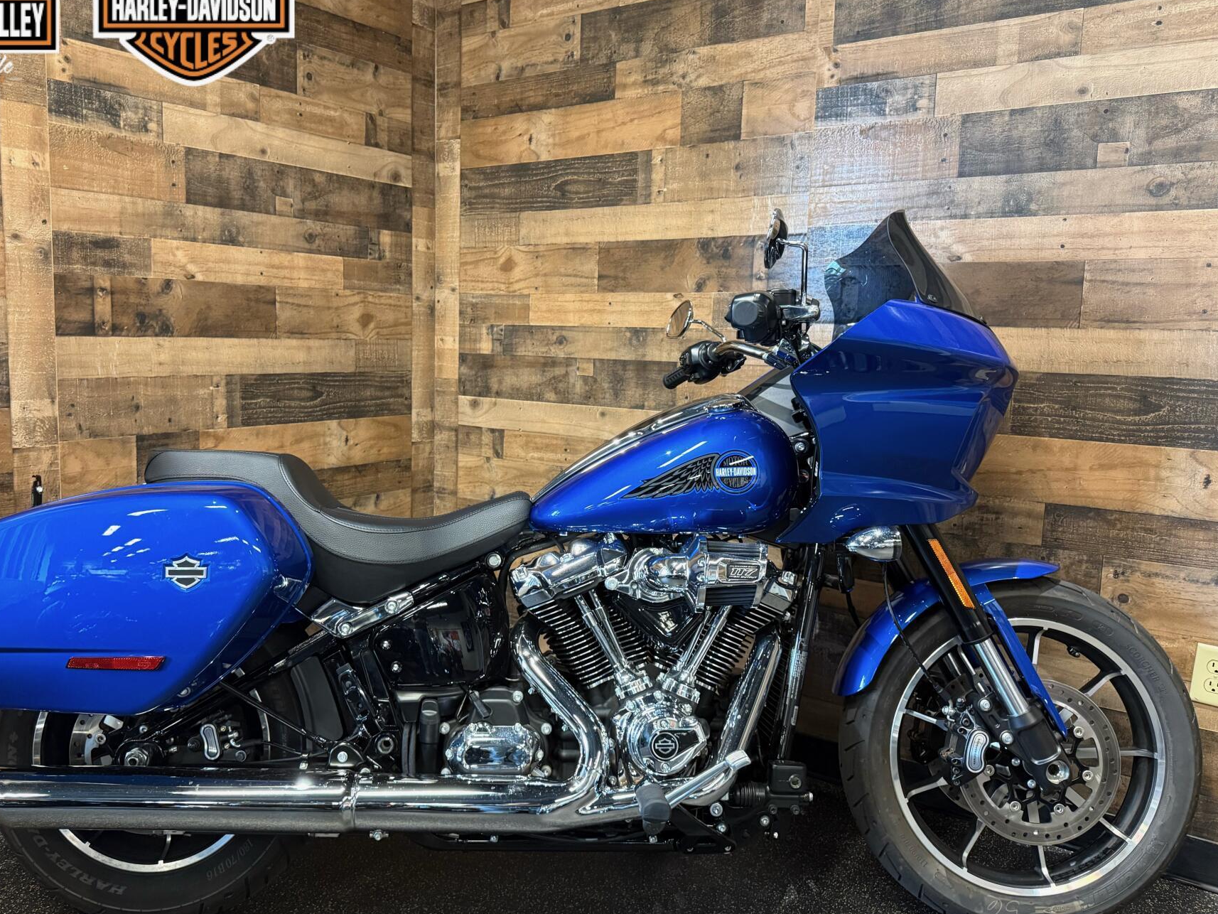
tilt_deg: -6.9
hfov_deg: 63.2
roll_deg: -1.1
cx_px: 535
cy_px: 445
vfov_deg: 49.8
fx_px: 985
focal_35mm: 28
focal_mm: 6.76
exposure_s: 1/60
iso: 500
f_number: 1.78
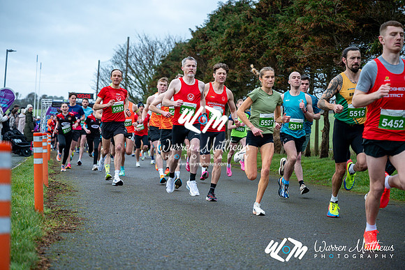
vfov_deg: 19.5
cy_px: 135
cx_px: 202
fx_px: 788
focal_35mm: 70
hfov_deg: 28.8
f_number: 2.8
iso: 320
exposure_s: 1/1250
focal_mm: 70
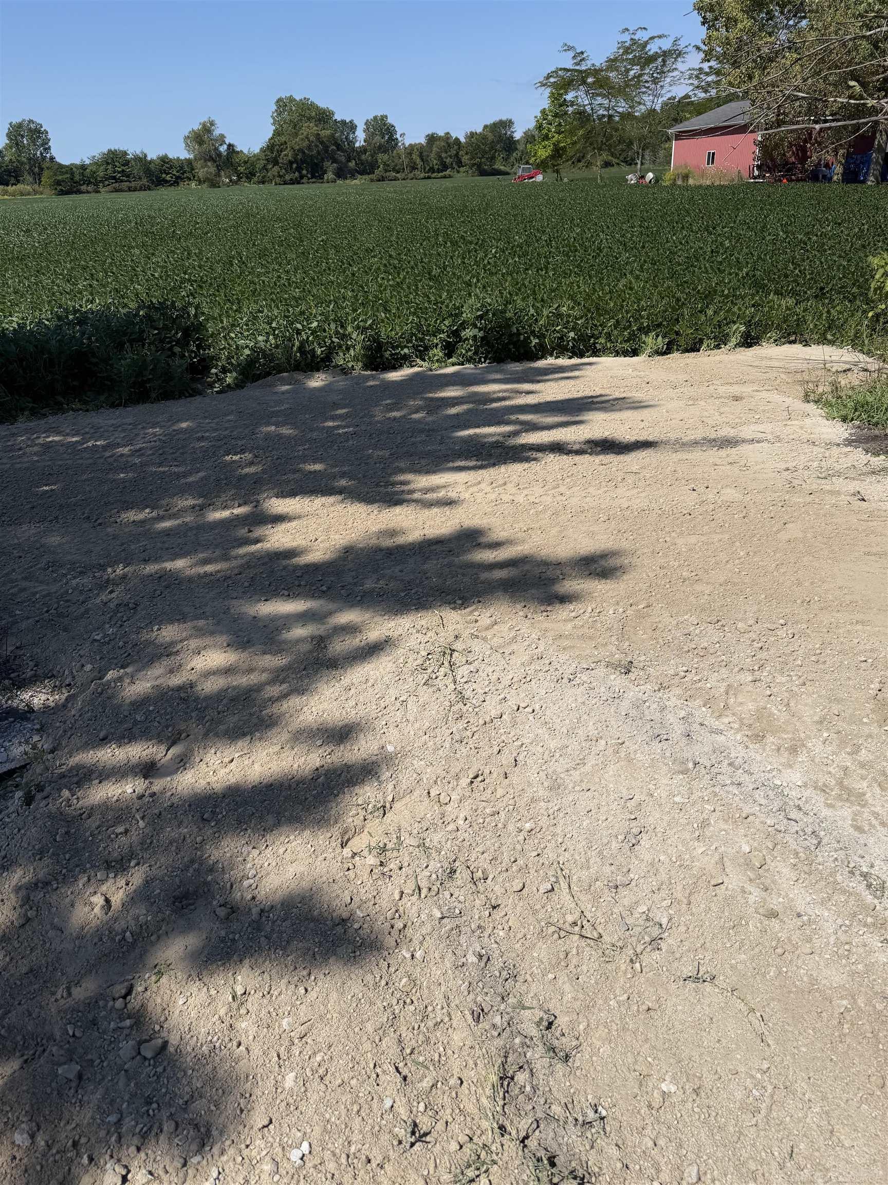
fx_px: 821
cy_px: 592
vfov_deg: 71.6
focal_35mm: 24
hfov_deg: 56.8
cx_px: 444
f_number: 1.78
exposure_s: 1/8130
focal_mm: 6.76
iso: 80
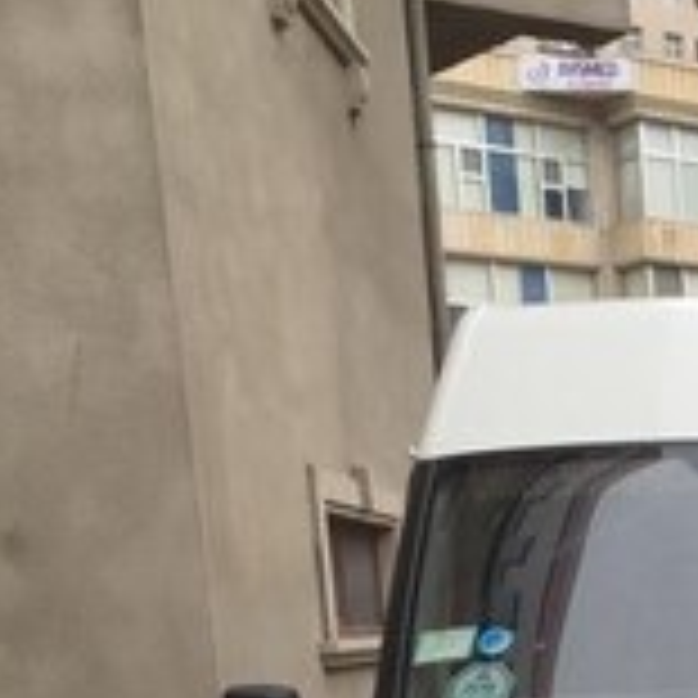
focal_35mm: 82
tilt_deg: -10.0
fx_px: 1871
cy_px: 968
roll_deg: +3.1
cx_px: 815
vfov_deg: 19.1
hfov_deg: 20.0
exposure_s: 1/590
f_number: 2.2
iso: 32
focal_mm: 4.15
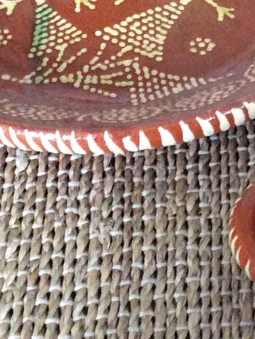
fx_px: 1237
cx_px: 394
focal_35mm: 126
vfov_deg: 15.6
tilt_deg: -48.6
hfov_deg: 11.3
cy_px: 116
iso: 320
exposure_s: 1/17
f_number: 2.4
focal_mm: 3.3
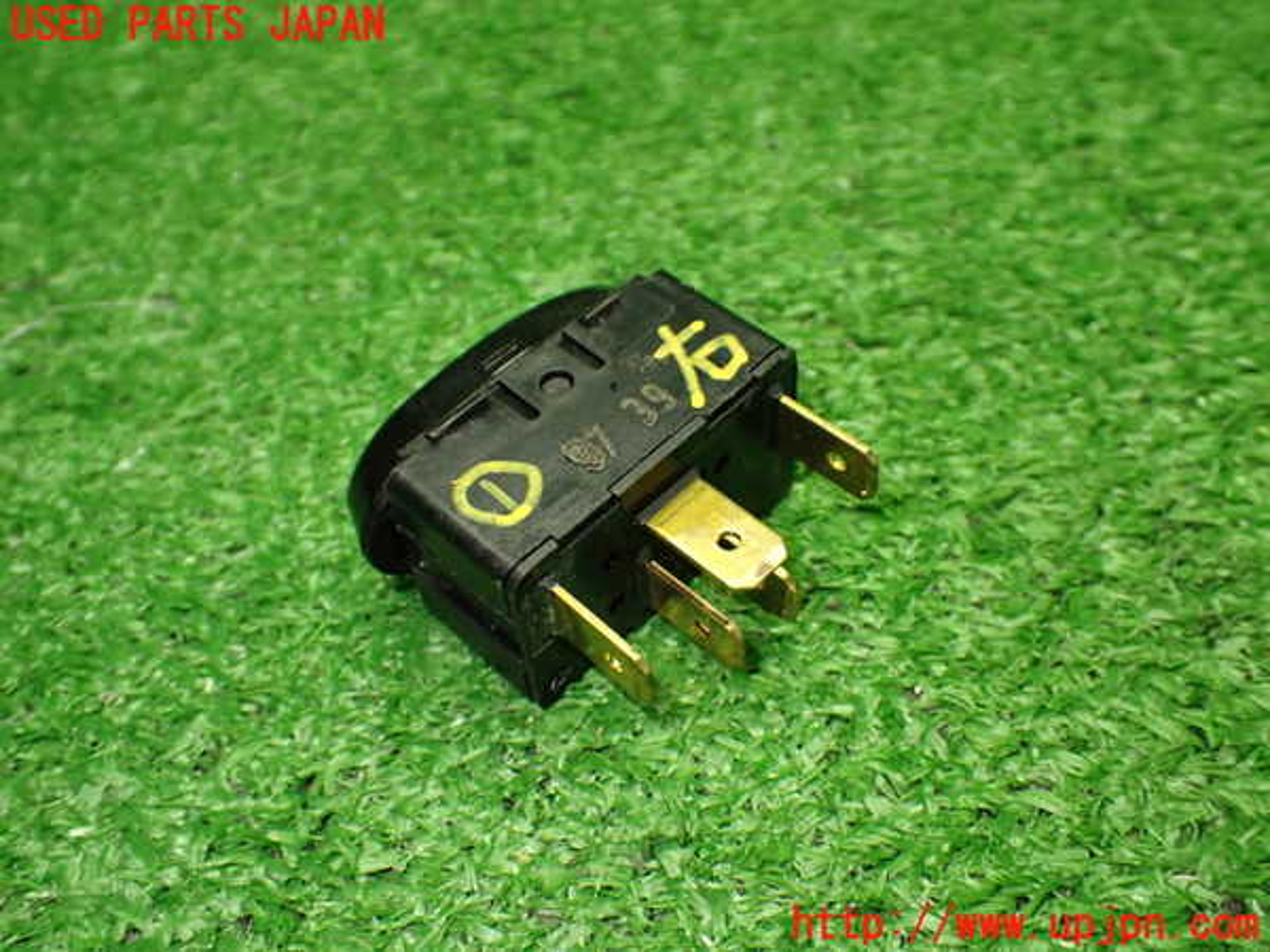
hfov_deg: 49.0
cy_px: 476
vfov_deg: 37.7
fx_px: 1394
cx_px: 635
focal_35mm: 38
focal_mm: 6.83
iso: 800
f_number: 2.7
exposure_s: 1/160
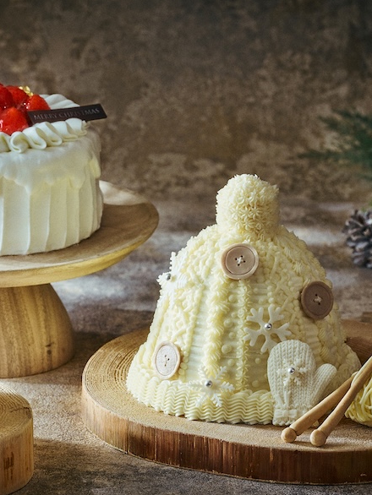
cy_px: 280
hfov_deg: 4.5
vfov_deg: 6.0
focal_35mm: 328
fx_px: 4696
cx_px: 70
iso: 320
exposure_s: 1/200
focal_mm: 200
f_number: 8
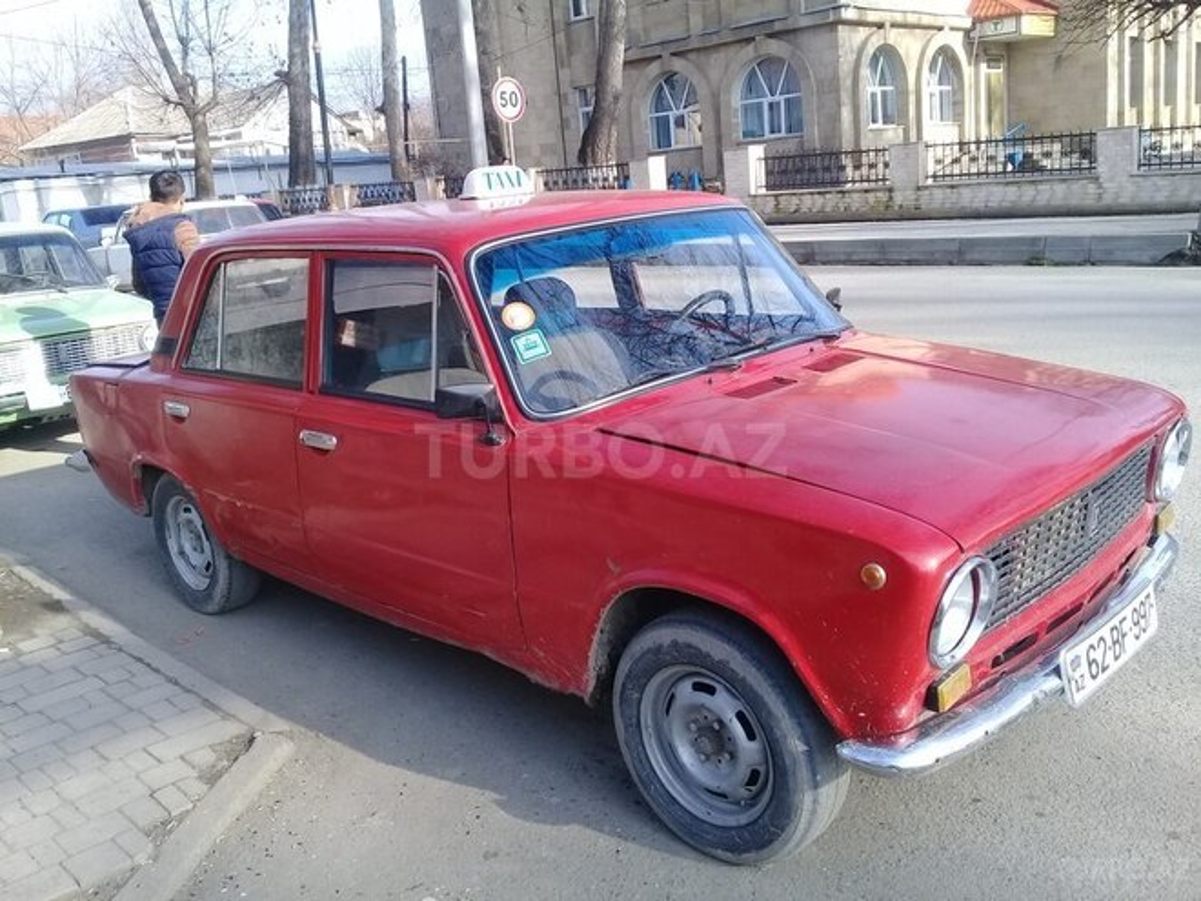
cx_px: 600
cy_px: 450
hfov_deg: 58.4
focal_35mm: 31
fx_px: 1076
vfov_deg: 45.4
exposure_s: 1/300
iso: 50
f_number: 2.2
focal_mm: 3.3
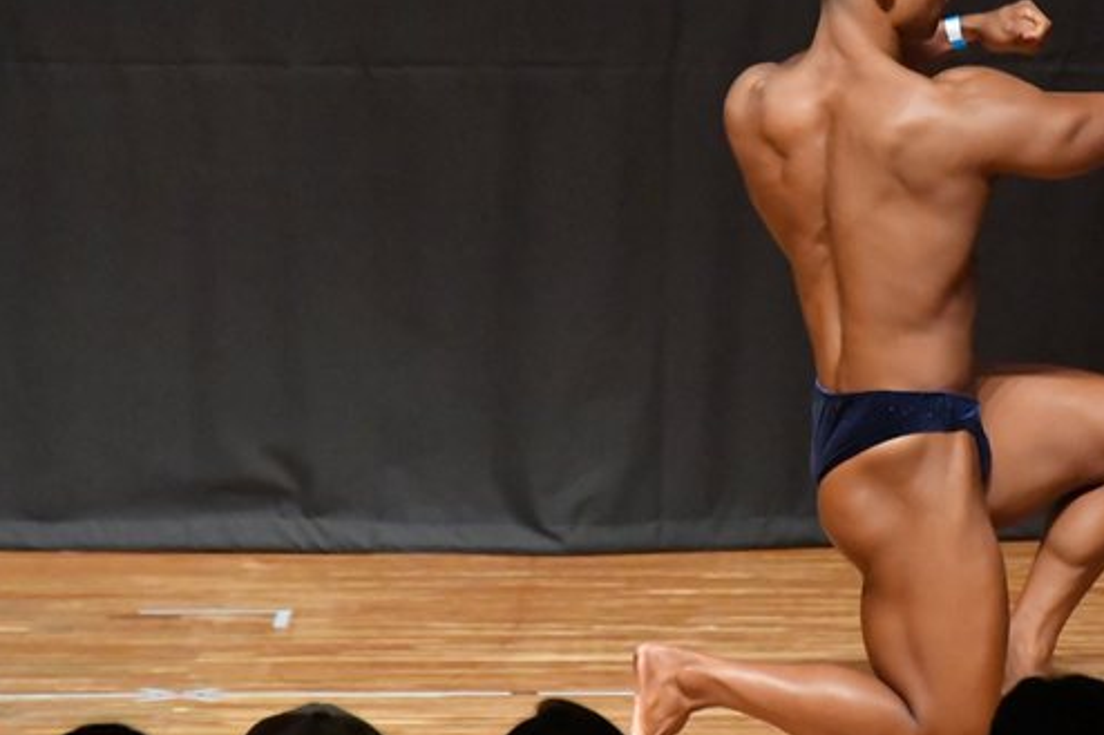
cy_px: 246
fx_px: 16584
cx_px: 846
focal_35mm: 541
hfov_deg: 3.8
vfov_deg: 2.5
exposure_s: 1/400
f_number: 5.6
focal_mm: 230
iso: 12800
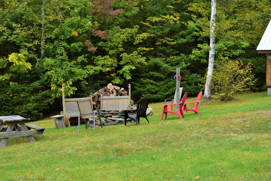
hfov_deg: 24.6
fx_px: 621
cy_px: 90
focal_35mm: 82
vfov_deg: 16.6
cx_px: 136
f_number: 5.6
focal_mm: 55
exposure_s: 1/60
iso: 200
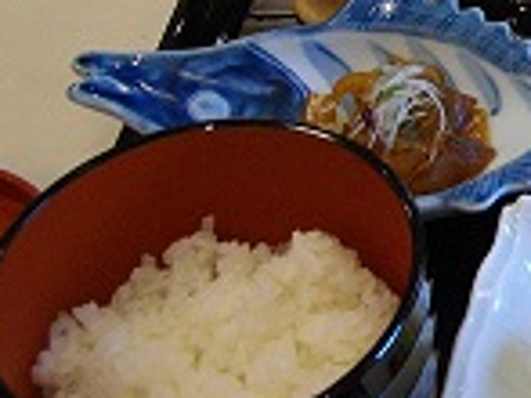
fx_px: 1471
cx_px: 777
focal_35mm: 96
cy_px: 11
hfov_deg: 18.3
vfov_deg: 15.1
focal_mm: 5.7
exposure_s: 1/50
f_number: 2.9
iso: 213
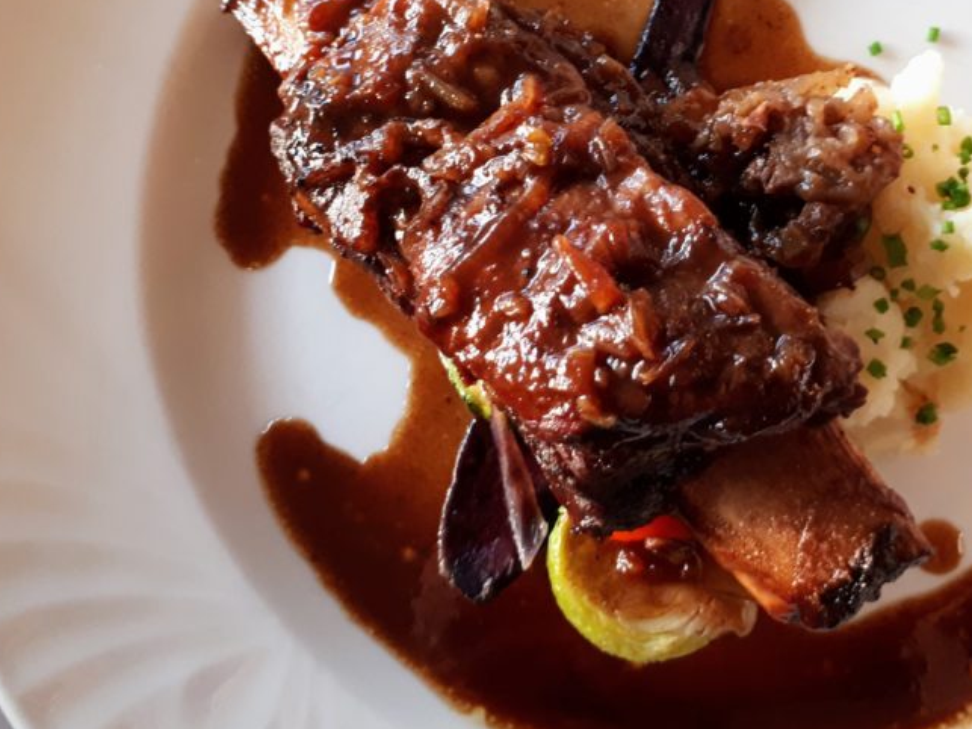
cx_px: 679
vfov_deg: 33.3
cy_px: 250
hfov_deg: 43.0
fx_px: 1207
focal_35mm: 43
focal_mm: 3.6
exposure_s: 1/25
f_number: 1.9
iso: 160
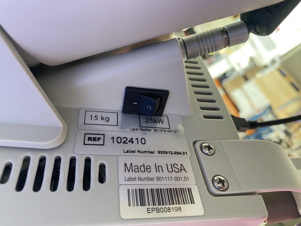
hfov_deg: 69.4
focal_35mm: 25
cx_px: 150
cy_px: 113
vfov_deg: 54.9
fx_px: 217
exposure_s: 1/64
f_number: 1.8
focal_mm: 4.25
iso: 125
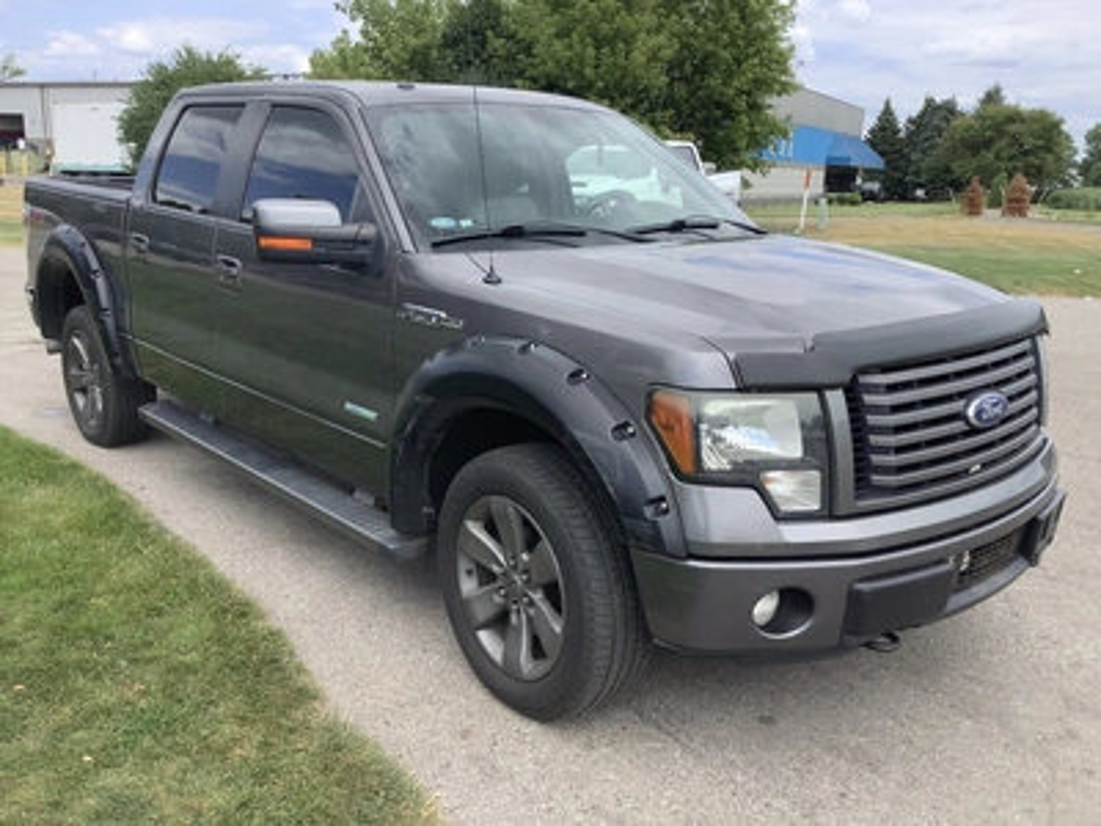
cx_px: 550
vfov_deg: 45.4
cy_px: 413
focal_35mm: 31
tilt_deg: -11.5
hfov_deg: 58.4
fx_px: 986
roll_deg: +1.2
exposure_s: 1/574
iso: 25
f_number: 2.4
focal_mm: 3.3
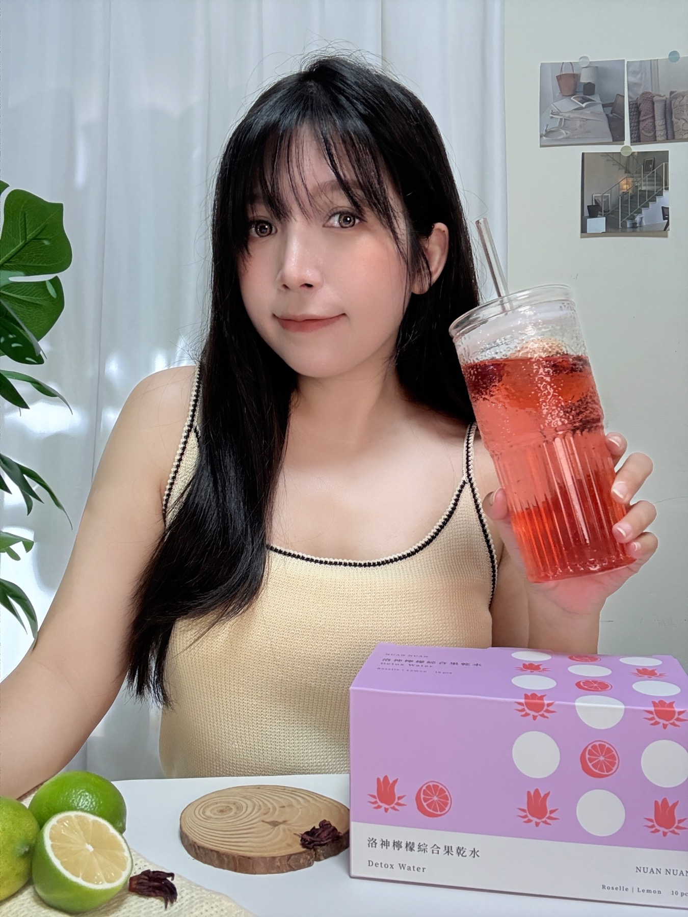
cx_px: 344
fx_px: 795
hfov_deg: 46.8
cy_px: 458
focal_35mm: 30
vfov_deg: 60.0
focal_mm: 2.69
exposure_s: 1/60
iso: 160
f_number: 1.9
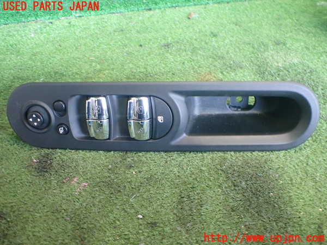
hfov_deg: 60.0
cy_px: 122
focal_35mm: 30
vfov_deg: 46.8
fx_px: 283
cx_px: 164
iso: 800
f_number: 2.3
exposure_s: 1/60
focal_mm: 5.4
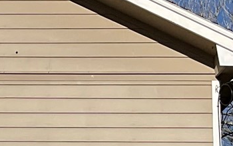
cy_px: 273
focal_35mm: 180
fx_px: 1143
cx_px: -124
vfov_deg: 7.1
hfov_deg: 11.2
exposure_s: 1/4785
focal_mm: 3
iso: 20
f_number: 1.8
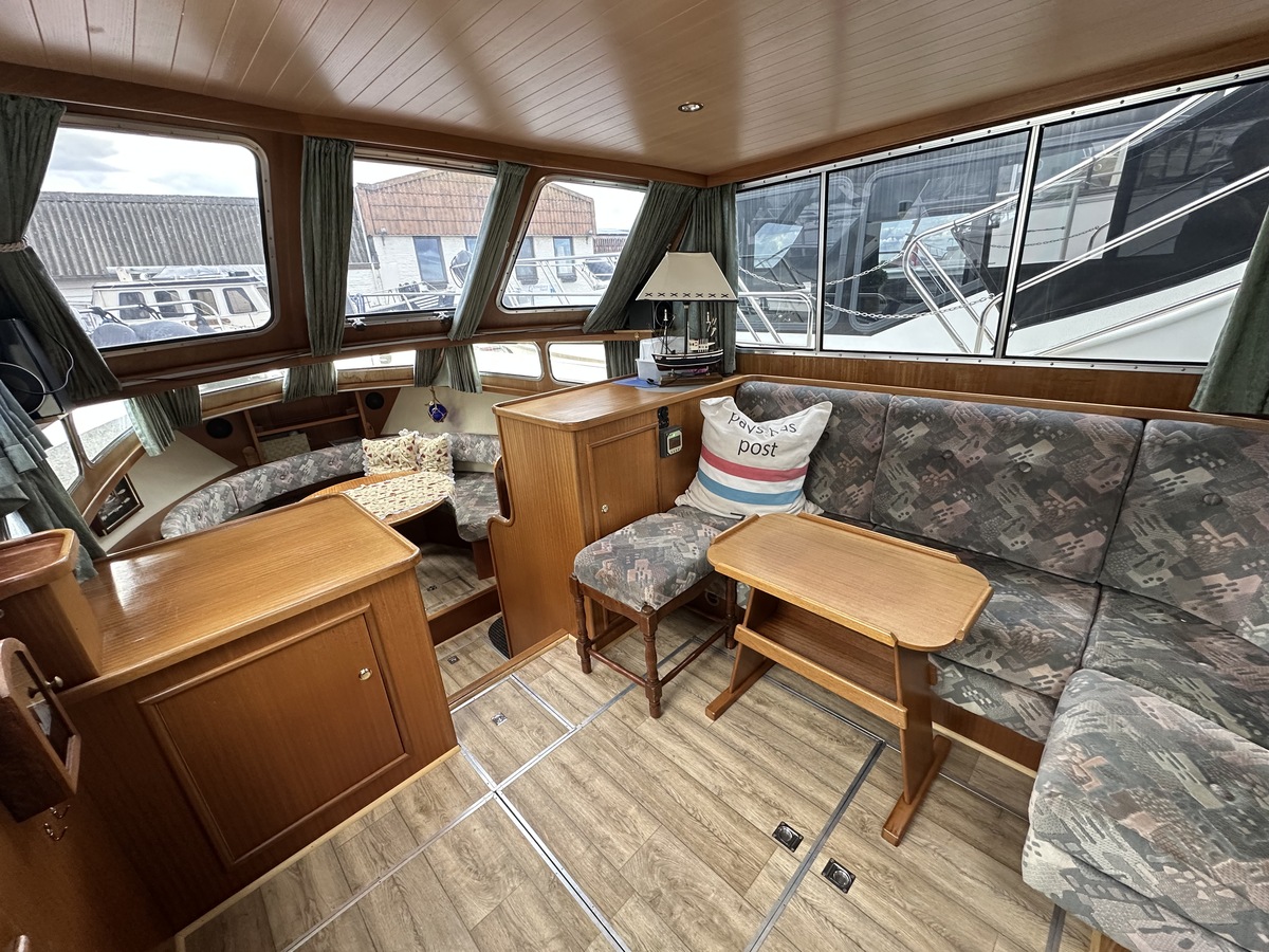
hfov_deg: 102.1
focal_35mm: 14
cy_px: 476
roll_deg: +3.6
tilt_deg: -21.0
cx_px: 634
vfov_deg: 85.7
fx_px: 513
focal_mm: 2.22
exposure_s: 1/99
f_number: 2.2
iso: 250
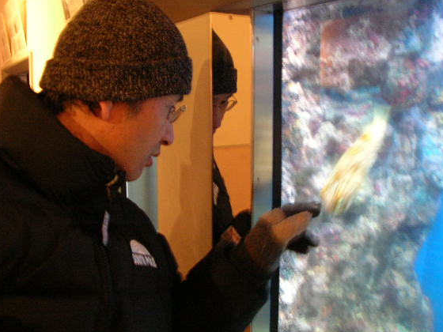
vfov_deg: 35.9
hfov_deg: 46.8
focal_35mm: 40
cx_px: 218
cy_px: 175
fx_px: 512
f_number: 2.8
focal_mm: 5.8
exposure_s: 1/3.2
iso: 200
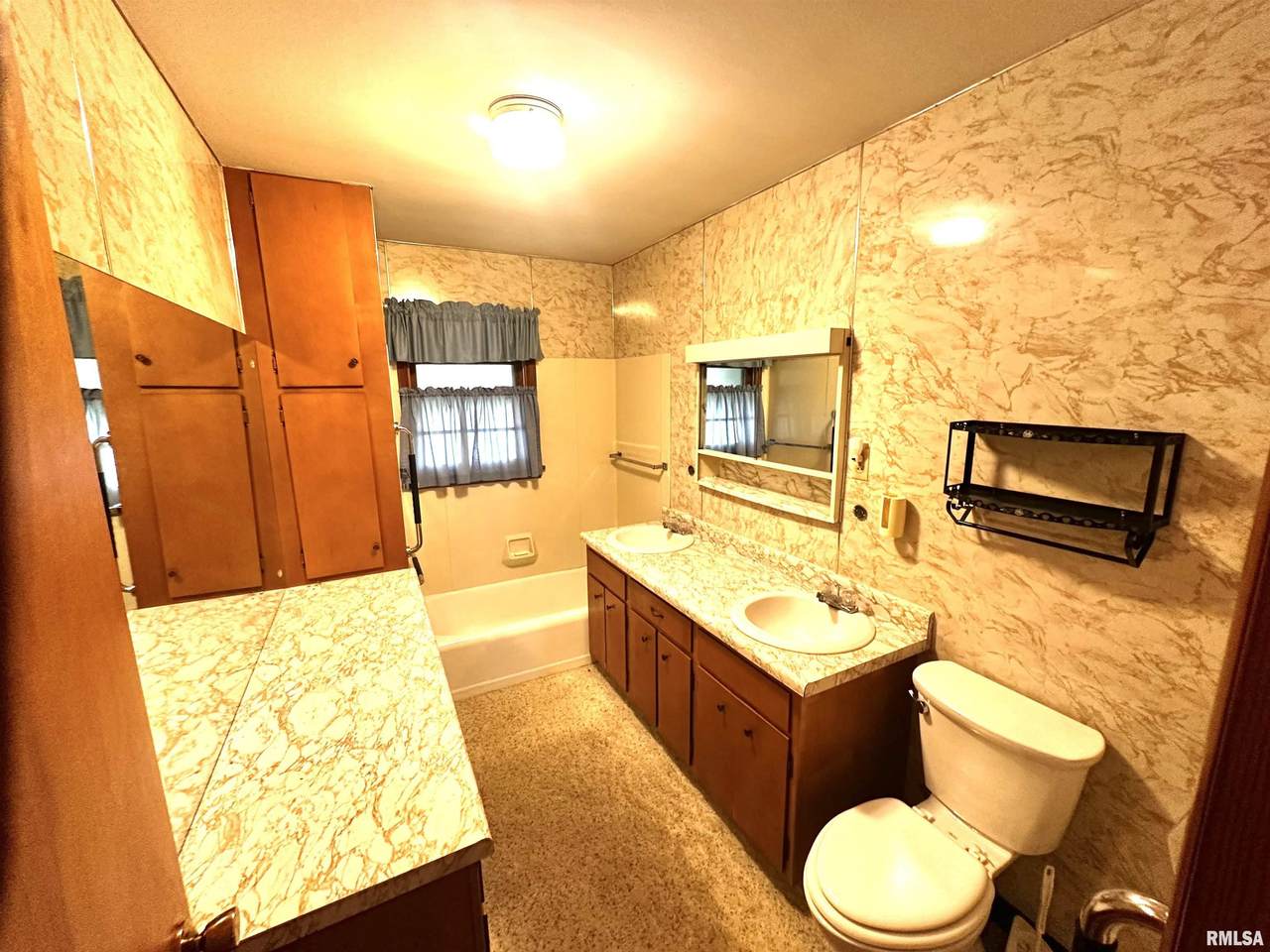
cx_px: 635
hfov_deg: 102.1
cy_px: 476
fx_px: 514
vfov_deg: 85.7
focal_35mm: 14
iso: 250
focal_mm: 2.22
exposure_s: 1/60
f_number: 2.2
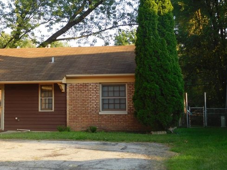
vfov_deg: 20.4
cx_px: 82
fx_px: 472
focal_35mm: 72
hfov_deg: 26.9
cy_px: 65
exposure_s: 1/125
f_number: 4.2
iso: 125
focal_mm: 9.8
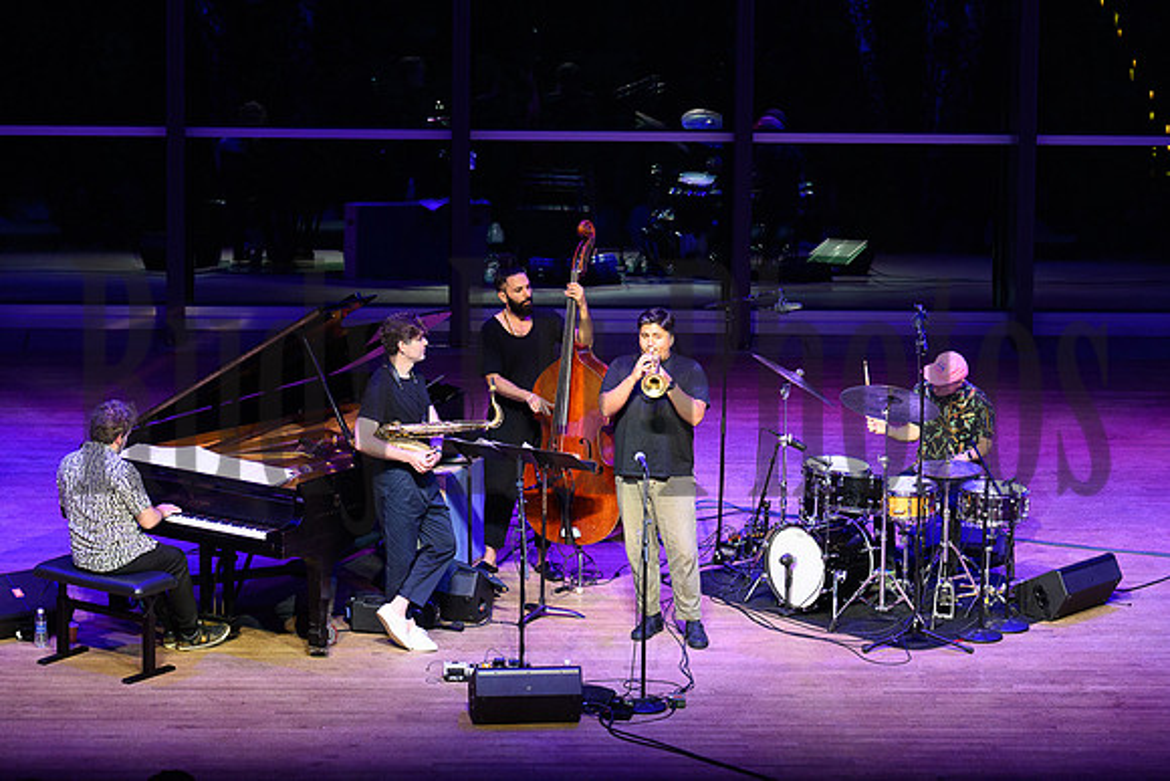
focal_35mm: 145
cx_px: 585
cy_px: 390
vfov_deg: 9.5
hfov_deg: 14.2
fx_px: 4713
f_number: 5.6
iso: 3200
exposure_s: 1/160
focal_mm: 145
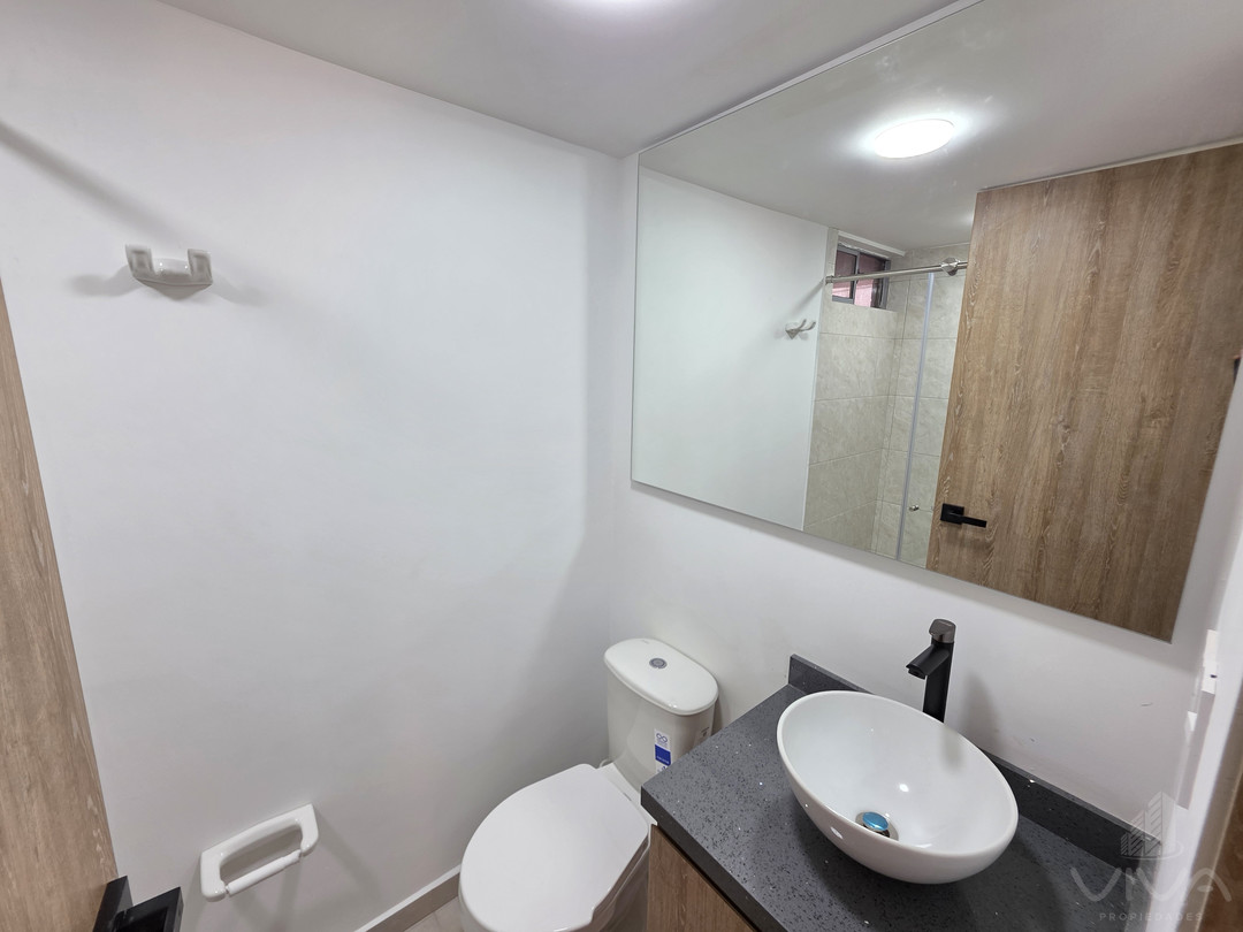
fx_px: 467
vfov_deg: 89.9
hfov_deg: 106.2
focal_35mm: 13
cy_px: 466
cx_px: 622
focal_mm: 2.2
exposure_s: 1/120
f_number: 1.9
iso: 100
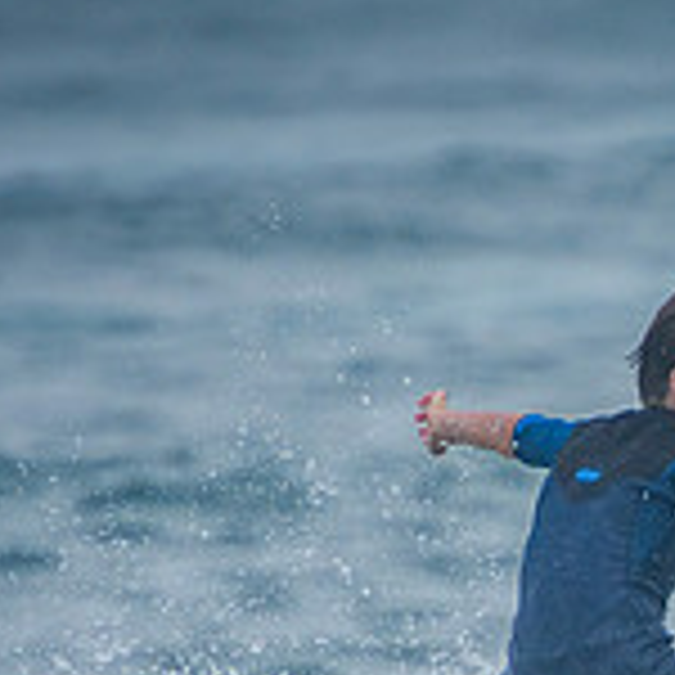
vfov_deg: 0.9
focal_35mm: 1966
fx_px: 43373
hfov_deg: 0.9
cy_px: 817
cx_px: 958
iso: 560
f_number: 5.6
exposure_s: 1/2000
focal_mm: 400
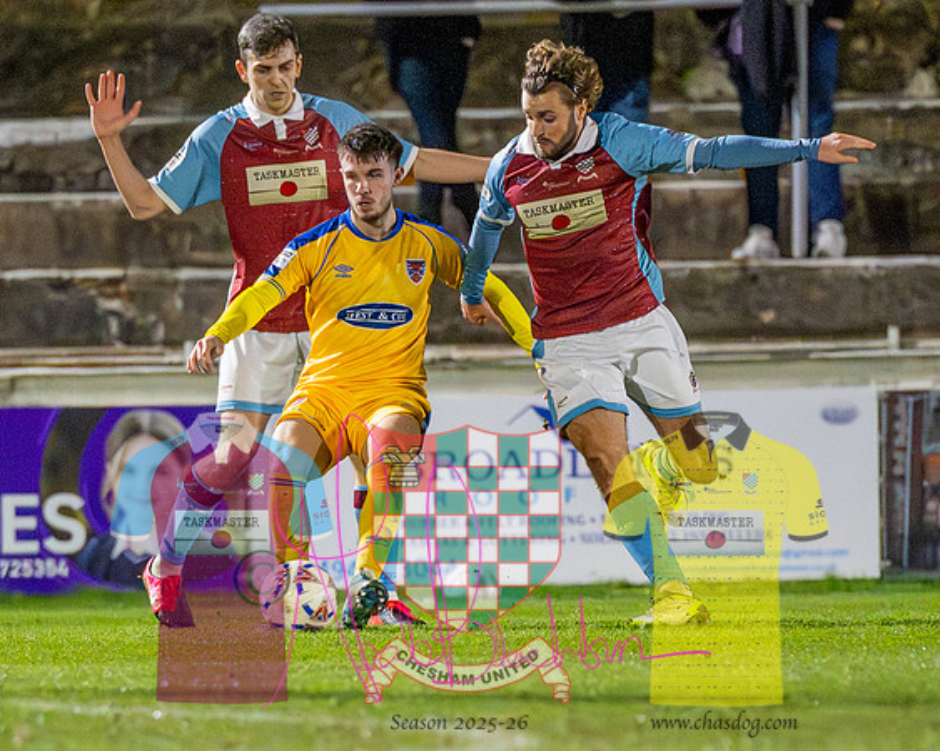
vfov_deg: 2.3
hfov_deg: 2.8
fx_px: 18955
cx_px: 338
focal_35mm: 682
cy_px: 757
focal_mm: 200
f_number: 2.8
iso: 8000
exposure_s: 1/1250
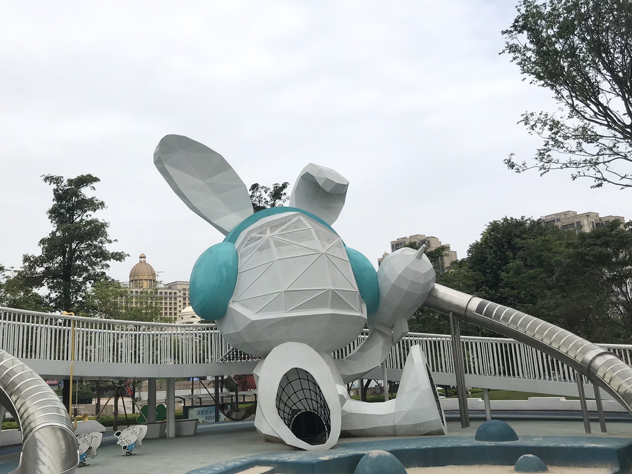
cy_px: 215
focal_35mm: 36
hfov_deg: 51.1
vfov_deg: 39.6
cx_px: 260
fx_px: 657
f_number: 1.8
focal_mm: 3.99
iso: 20
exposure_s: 1/2083
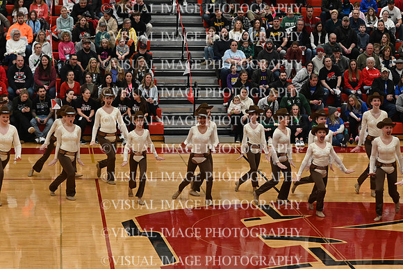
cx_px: 202
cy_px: 134
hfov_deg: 19.5
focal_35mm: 105
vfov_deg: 13.0
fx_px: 1176
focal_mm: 70
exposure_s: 1/400
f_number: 4
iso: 3200
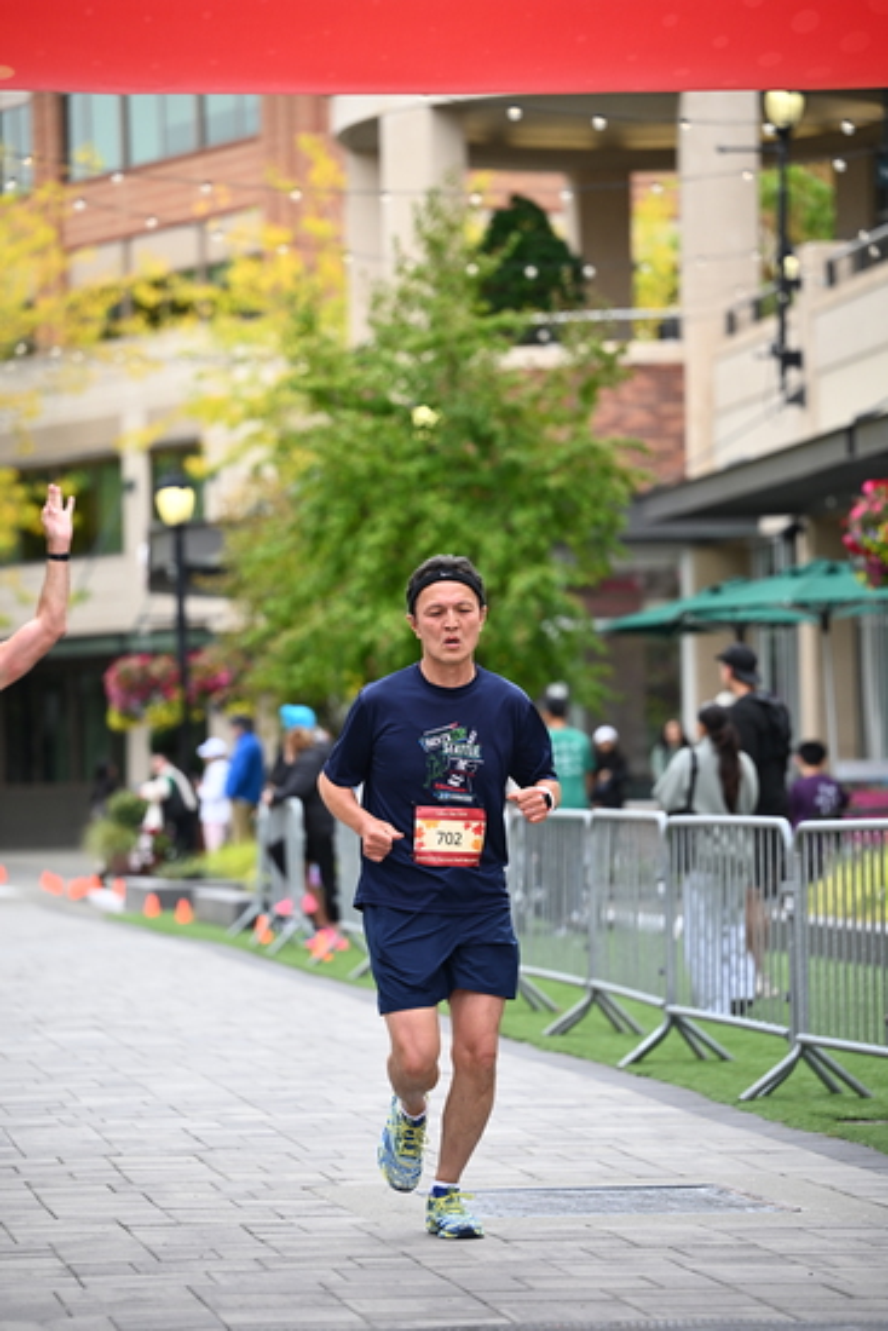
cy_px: 666
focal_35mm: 125
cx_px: 444
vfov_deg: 16.4
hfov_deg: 11.0
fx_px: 4622
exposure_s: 1/2000
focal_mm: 125
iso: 640
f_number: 2.8
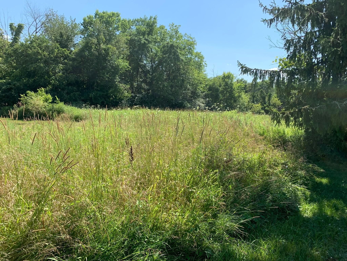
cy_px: 130
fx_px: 261
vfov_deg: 53.1
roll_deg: +0.1
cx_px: 174
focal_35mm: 26
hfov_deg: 67.3
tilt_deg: -2.6
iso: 25
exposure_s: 1/1406
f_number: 1.8
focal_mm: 4.25
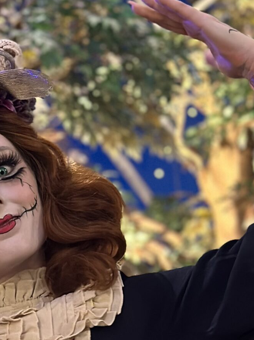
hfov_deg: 10.5
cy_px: 341
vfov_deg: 13.9
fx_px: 1370
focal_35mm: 140
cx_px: 21
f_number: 1.78
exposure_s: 1/33
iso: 800
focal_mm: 6.86
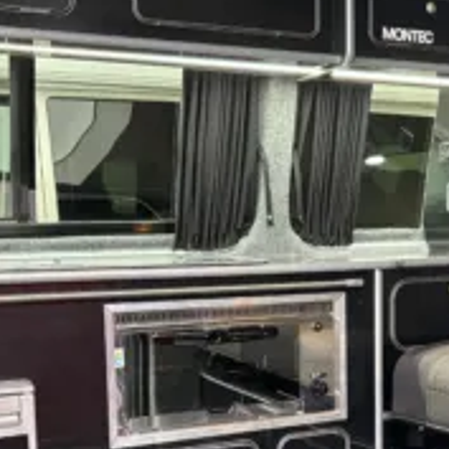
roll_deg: +0.2
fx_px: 954
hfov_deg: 26.3
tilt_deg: -8.0
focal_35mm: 65
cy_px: 344
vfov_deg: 26.1
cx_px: 299
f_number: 1.6
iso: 500
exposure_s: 1/50
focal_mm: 5.96
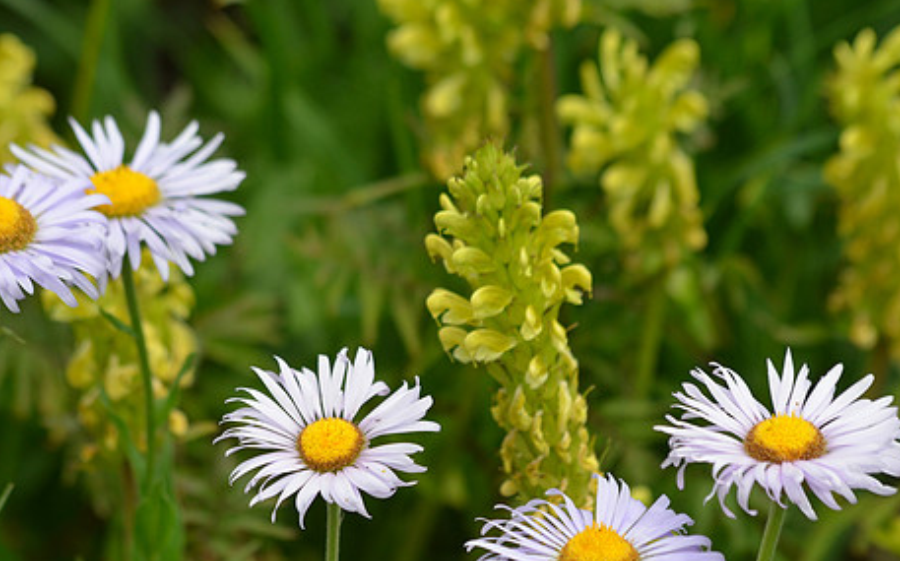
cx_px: 392
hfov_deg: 8.0
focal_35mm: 262
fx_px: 6414
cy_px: 368
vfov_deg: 5.0
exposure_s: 1/1600
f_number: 6.3
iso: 400
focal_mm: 135
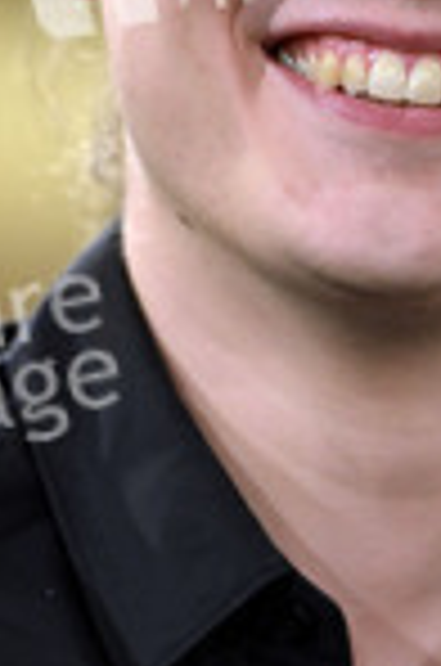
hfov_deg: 3.7
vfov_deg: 5.7
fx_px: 6738
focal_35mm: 365
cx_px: 378
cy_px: 158
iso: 1000
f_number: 2.2
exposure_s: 1/320
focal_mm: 135
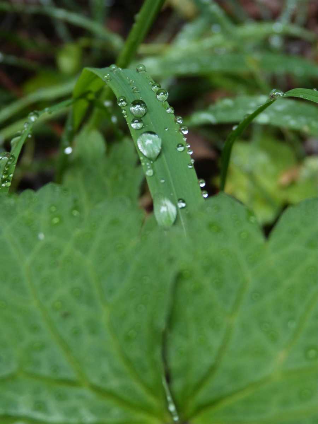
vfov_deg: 20.7
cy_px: 212
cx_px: 159
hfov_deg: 15.6
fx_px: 1164
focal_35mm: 95
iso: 250
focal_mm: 17.2
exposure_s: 1/60
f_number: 3.4
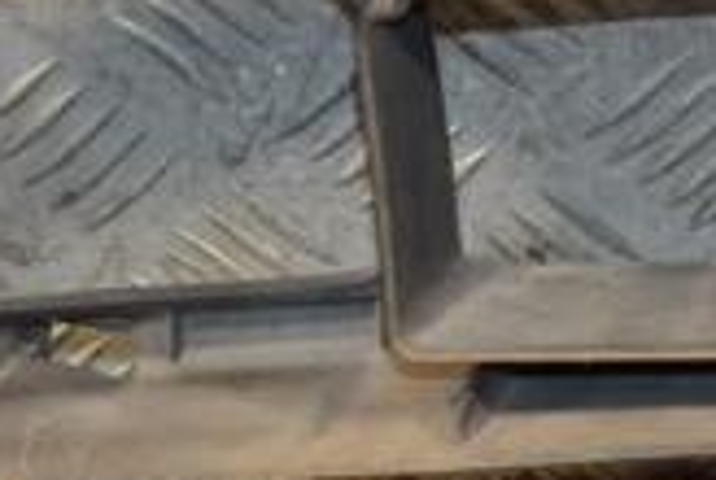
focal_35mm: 230
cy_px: 371
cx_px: 568
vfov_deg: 6.0
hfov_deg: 8.9
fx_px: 4583
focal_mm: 42
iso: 800
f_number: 4.8
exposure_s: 1/200
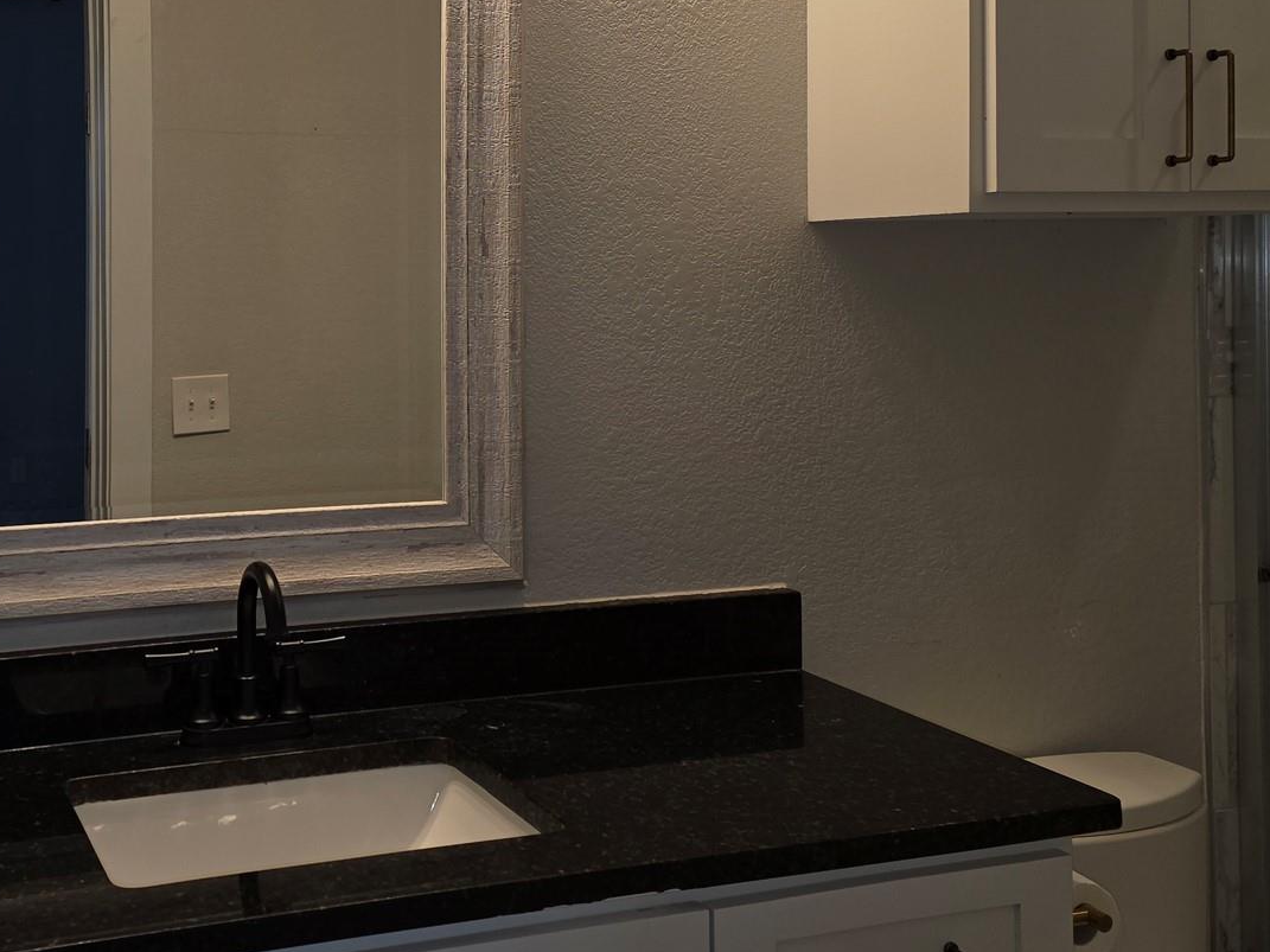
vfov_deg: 32.5
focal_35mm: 44
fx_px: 1614
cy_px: 292
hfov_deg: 41.7
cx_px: 323
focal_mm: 6.25
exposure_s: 1/60
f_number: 1.7
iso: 25
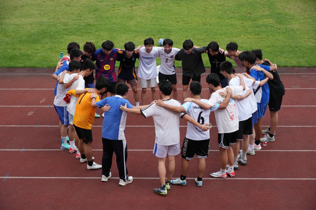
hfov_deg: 26.5
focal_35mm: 76
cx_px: 158
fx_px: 671
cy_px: 105
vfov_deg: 17.8
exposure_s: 1/2000
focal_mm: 51
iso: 640
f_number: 5
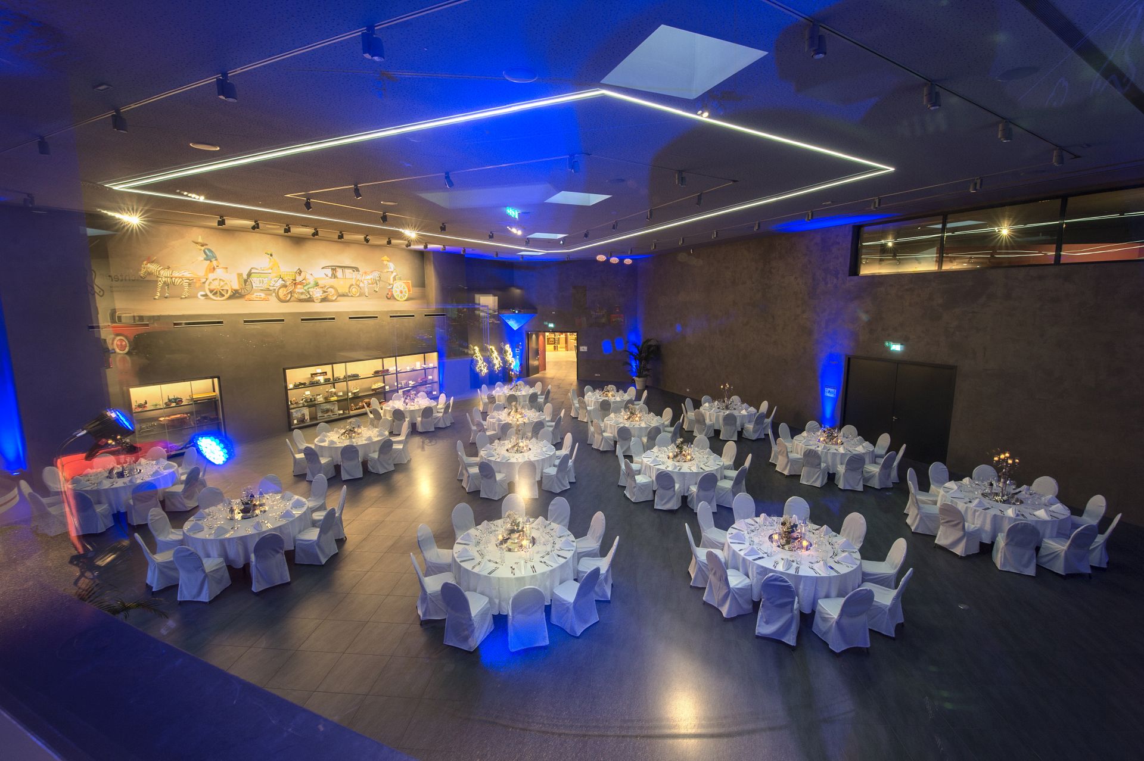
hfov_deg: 100.4
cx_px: 572
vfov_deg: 77.3
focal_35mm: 15
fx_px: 476
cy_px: 380
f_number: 8
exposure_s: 1/1.67
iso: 400
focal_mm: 15
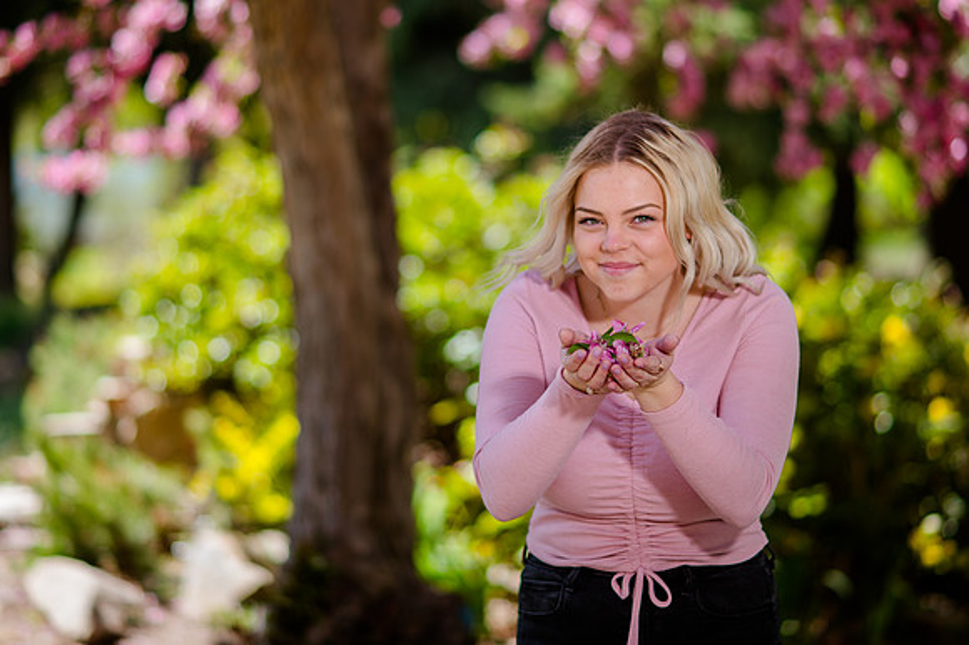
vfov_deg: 11.1
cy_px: 266
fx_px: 3318
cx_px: 484
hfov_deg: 16.6
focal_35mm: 123
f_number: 2
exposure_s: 1/800
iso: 125
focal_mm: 105
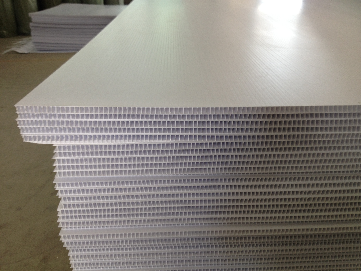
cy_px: 136
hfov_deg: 52.6
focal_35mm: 35
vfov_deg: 40.7
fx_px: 365
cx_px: 180
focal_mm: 4.28
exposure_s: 1/40
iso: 50
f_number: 2.4
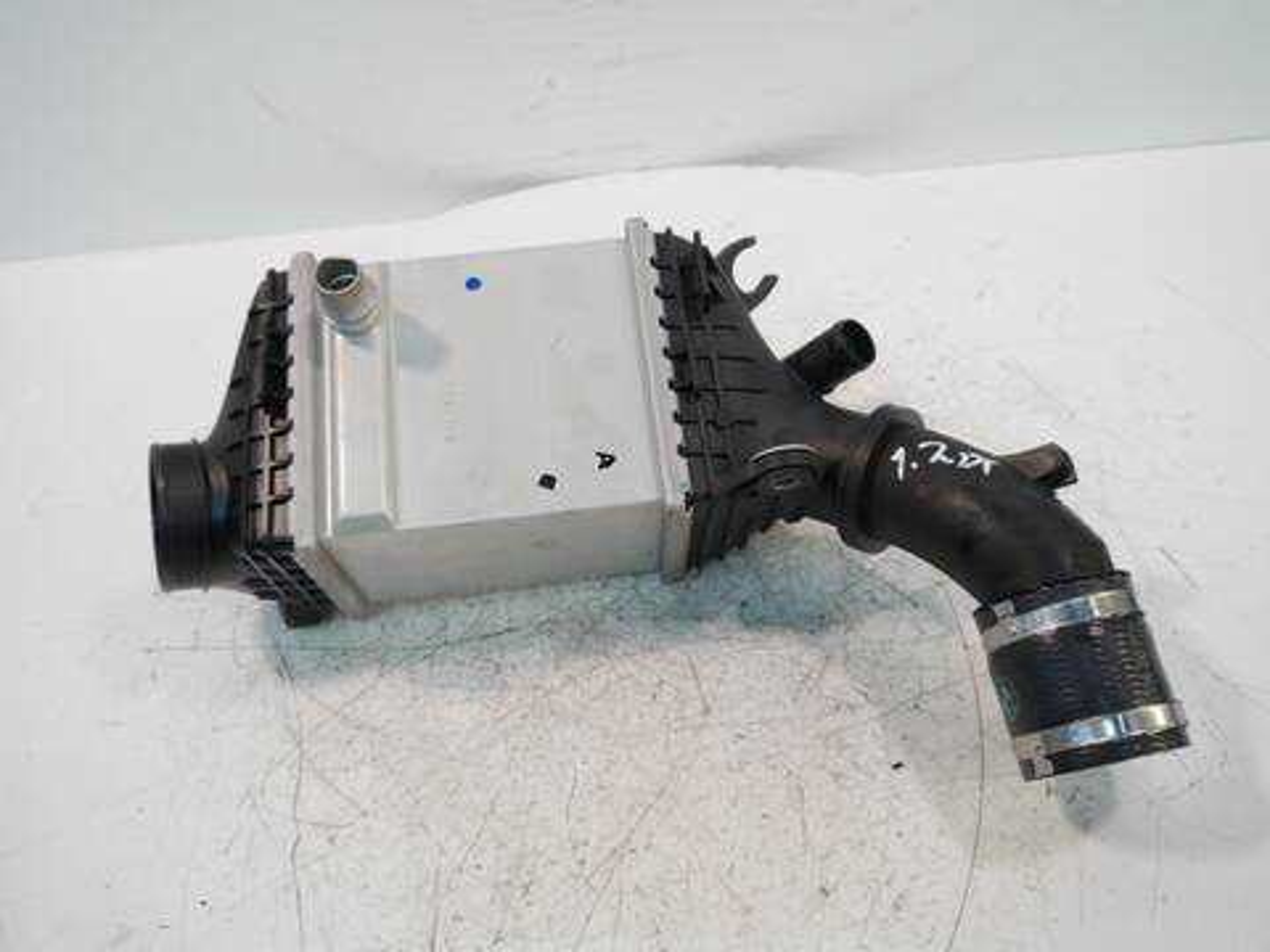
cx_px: 635
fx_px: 1101
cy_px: 476
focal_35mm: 30
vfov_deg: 46.8
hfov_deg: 60.0
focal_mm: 15
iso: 400
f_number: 3.5
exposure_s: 1/60
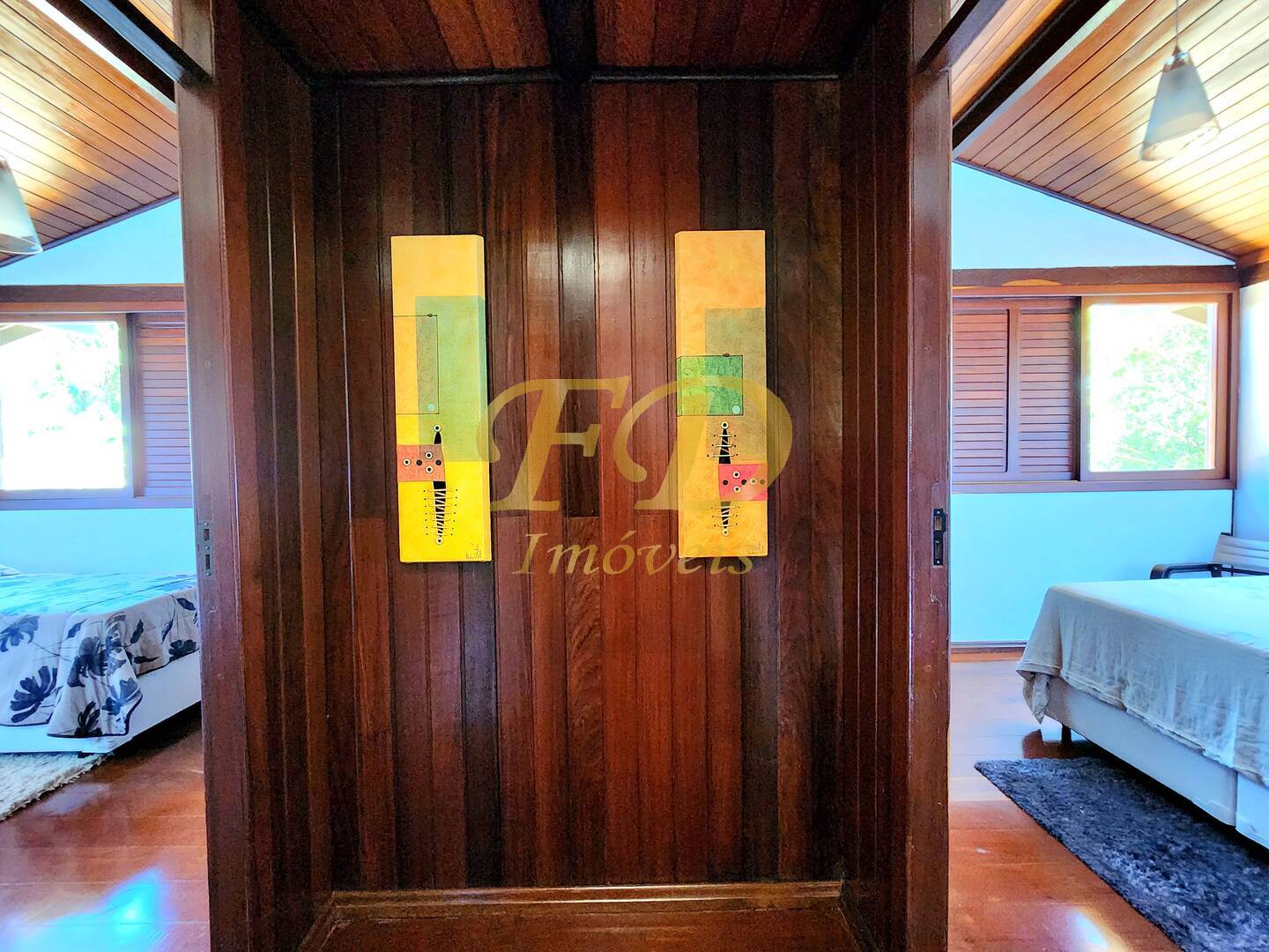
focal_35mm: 13
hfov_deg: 106.2
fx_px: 477
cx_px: 634
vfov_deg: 89.9
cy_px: 476
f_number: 2.2
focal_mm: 2.2
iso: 1250
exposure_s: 1/24
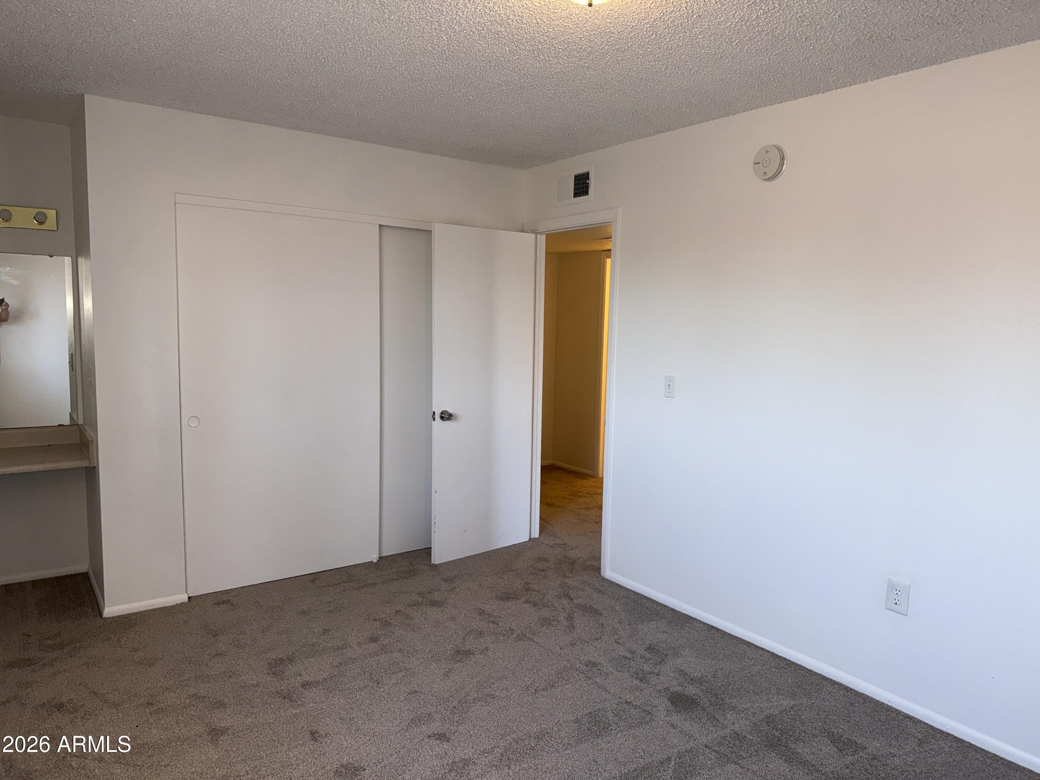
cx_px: 520
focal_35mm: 24
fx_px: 721
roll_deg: -1.7
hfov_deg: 71.6
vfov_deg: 56.8
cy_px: 390
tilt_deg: -5.9
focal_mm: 6.76
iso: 100
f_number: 1.78
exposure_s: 1/120
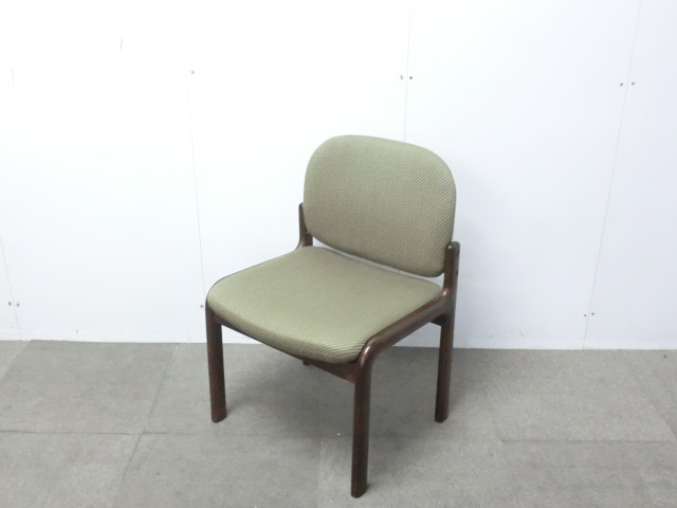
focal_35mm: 38
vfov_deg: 37.7
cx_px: 338
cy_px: 254
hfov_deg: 49.0
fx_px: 743
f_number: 3.9
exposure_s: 1/25
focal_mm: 6.9
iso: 800
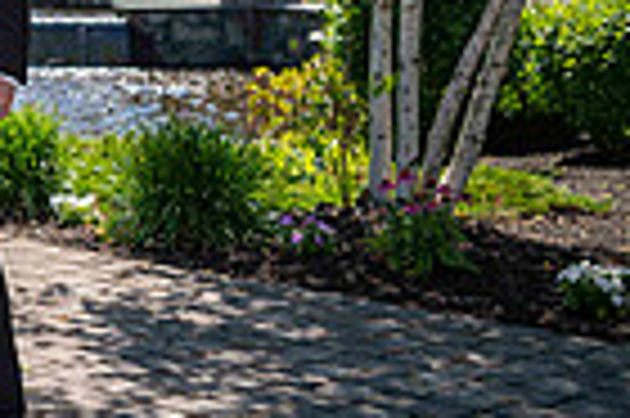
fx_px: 1958
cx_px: -598
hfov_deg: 15.1
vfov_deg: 12.0
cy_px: -63
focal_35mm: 112
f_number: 3.2
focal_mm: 27
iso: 100
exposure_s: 1/1600
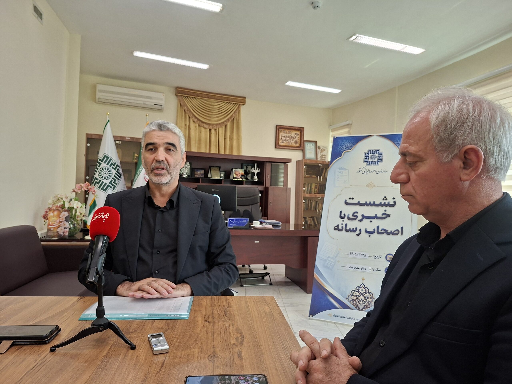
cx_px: 256
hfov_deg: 73.9
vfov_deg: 58.9
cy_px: 192
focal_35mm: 23
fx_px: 340
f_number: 1.8
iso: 250
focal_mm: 5.54
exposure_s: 1/100
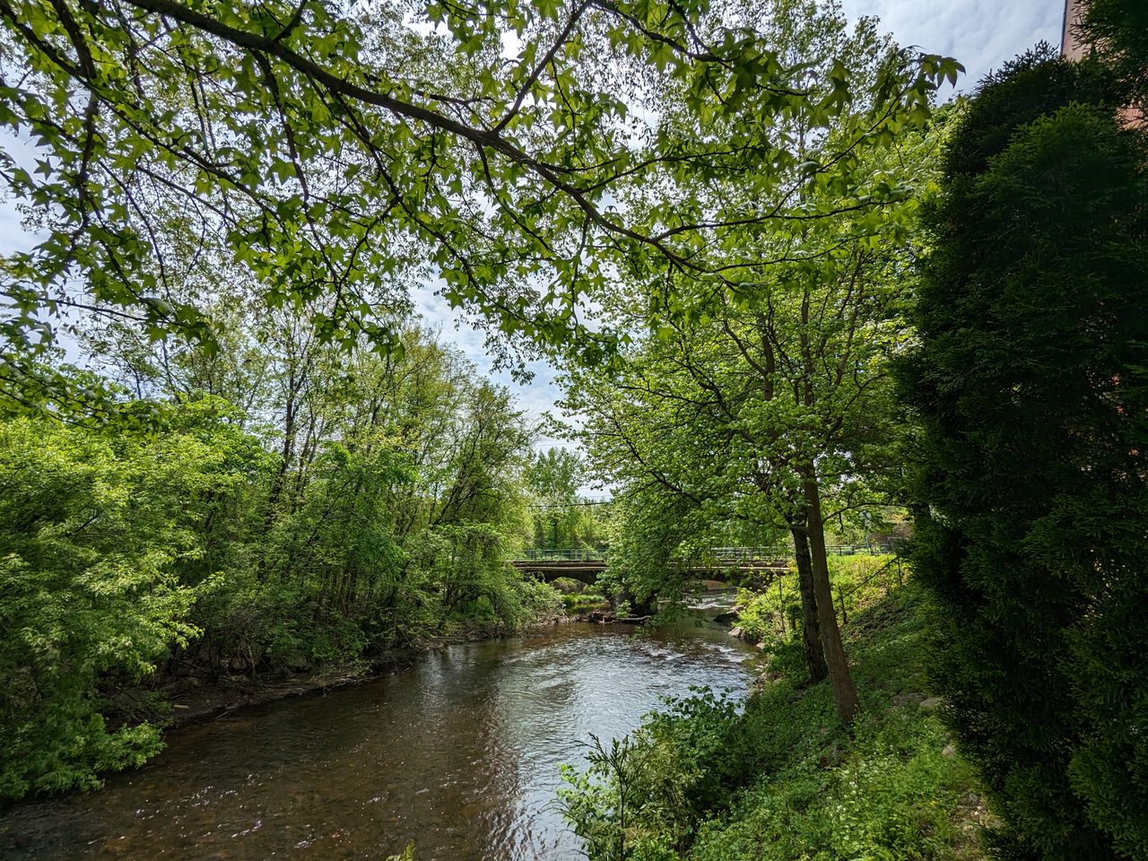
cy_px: 430
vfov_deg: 78.1
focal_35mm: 16
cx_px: 574
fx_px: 531
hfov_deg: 94.5
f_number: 2.2
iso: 45
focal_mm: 2.35
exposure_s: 1/4049
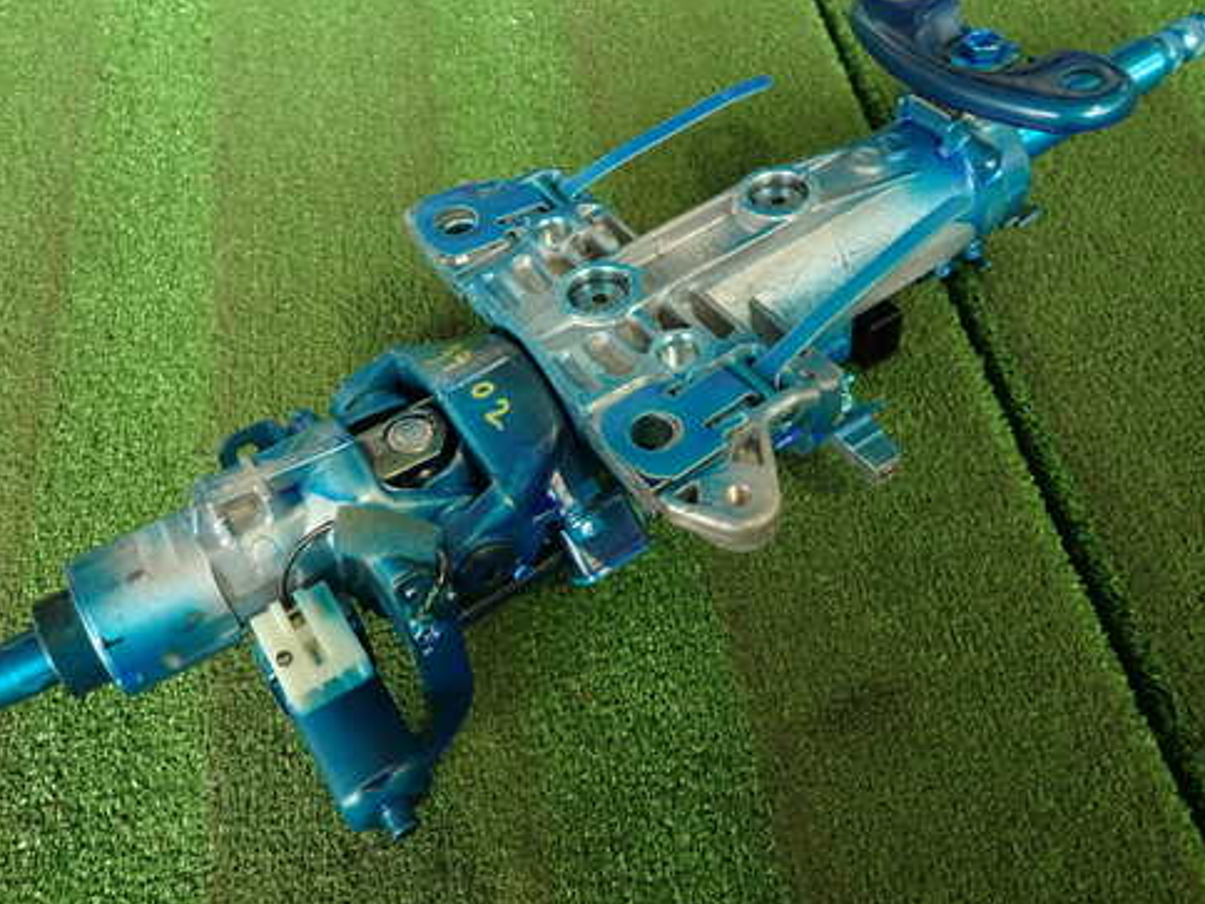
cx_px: 543
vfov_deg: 45.4
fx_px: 1079
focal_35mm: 31
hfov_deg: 58.2
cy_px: 416
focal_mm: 4.5
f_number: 2
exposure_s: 1/40
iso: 200
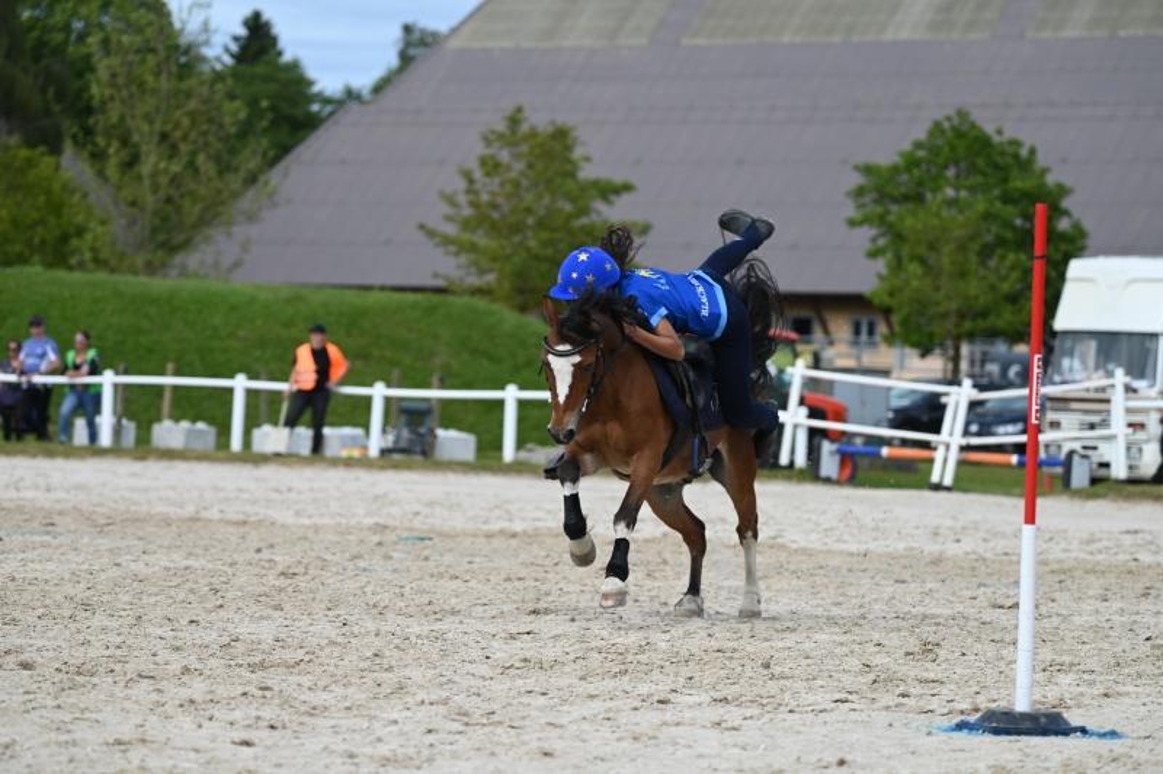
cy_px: 387
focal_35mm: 155
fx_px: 5003
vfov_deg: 8.8
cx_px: 582
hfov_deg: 13.3
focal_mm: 155
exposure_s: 1/1250
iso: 280
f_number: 5.6
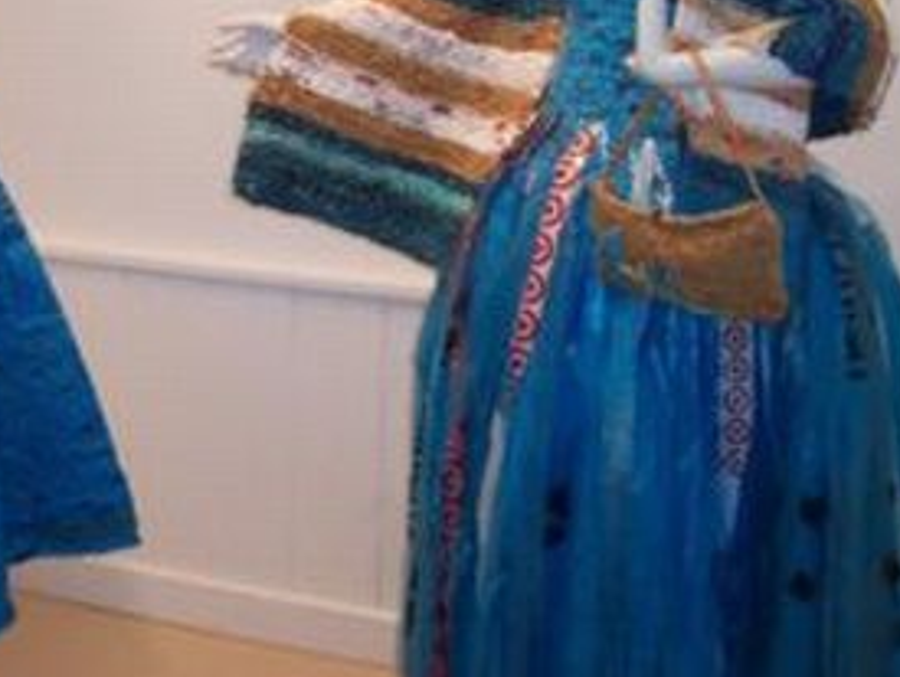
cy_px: 21
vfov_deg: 19.4
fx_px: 1926
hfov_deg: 25.8
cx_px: 170
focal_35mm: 74
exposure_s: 1/90
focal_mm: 5.6
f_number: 2.8
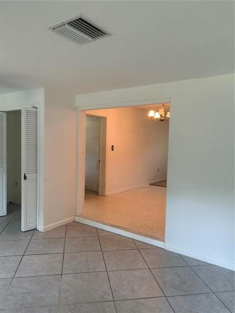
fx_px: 235
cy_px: 156
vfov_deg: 67.3
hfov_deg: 53.1
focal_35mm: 26
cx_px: 118
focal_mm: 5.7
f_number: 1.5
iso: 125
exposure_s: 1/120
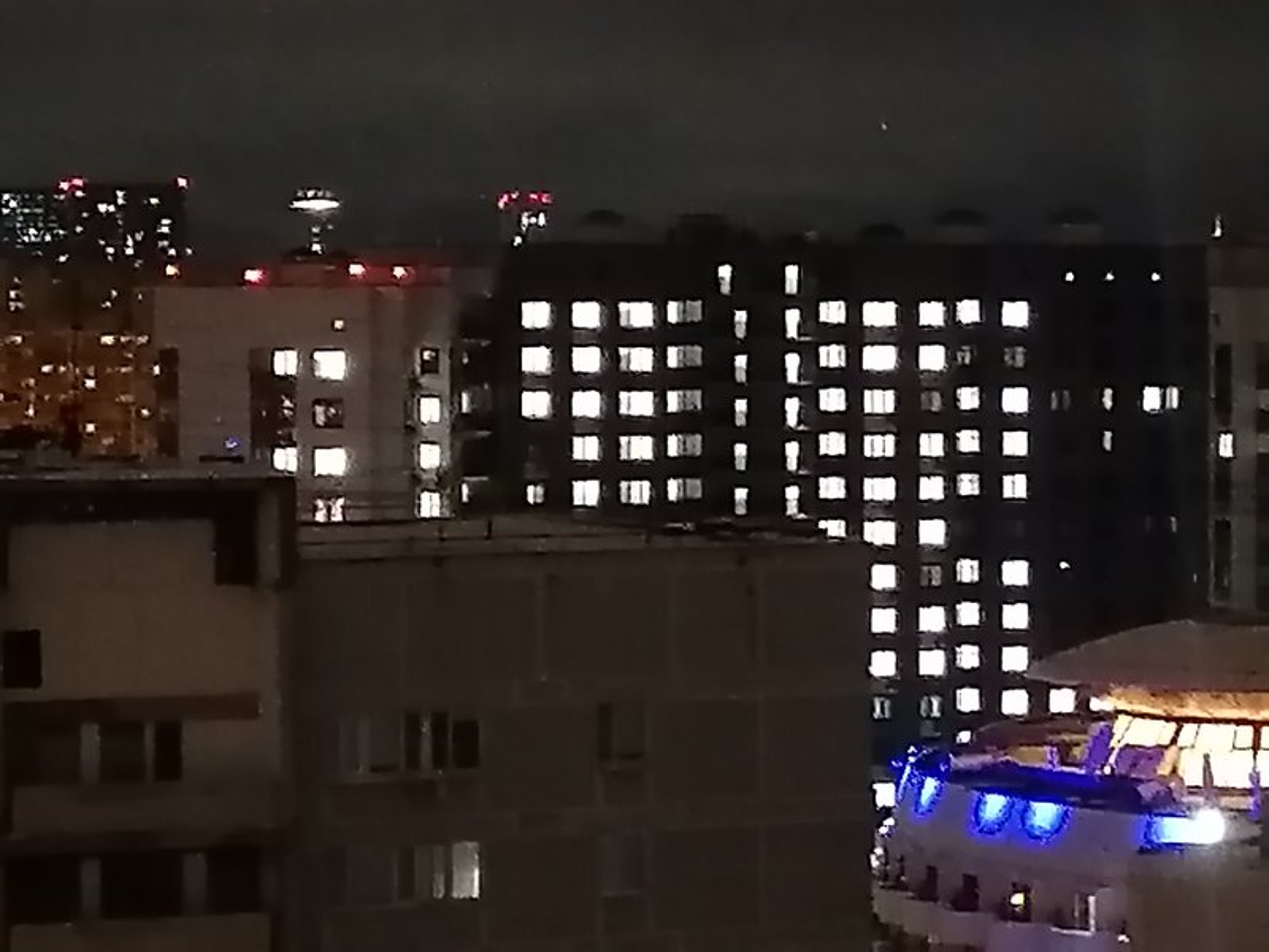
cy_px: 476
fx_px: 5902
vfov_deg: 9.2
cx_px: 634
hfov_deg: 12.3
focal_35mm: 161
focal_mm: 5.3
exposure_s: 1/20
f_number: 1.8
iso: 1600
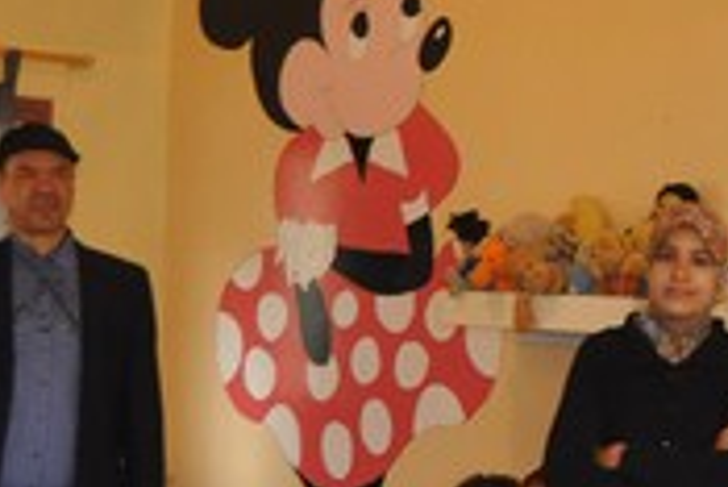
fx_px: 2546
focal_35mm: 126
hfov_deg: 15.9
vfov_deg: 10.9
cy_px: 443
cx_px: 782
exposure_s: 1/60
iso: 800
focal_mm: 23
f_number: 3.8
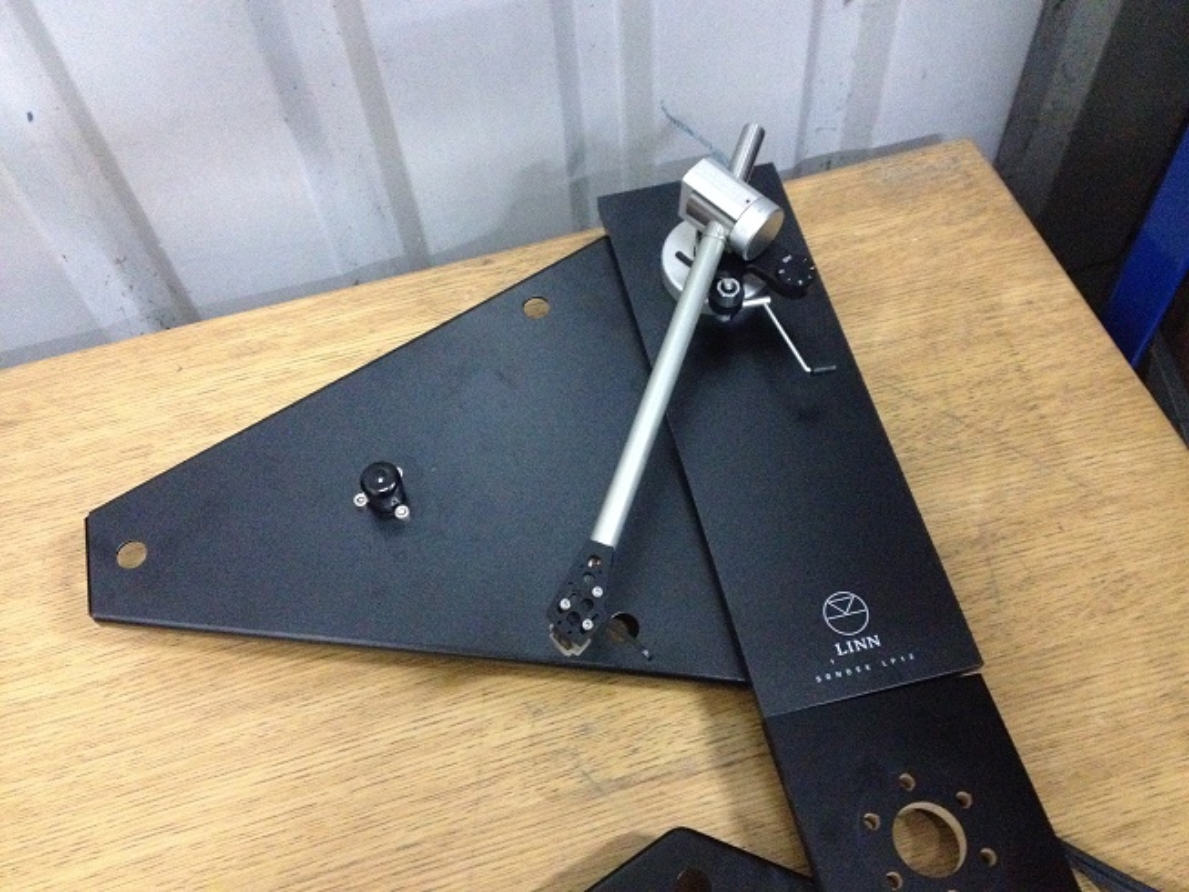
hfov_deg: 52.6
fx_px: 1202
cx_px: 594
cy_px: 446
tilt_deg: -55.5
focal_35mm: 35
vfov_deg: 40.7
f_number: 2.4
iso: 800
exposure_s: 1/17
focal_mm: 4.28
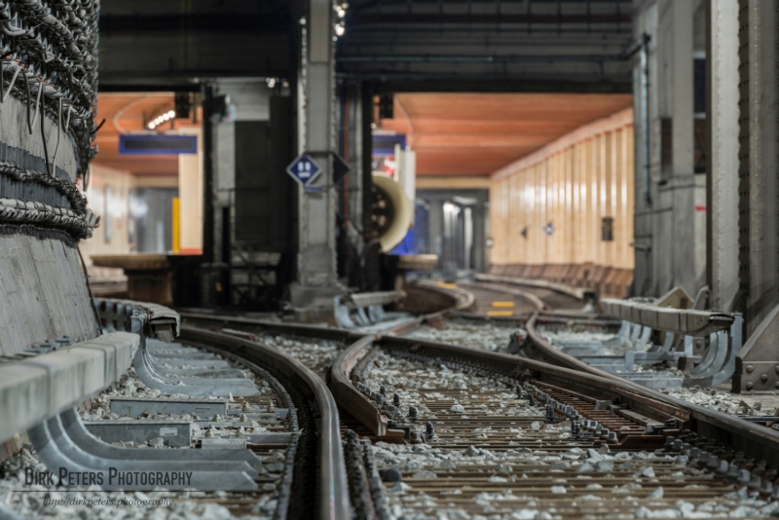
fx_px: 6494
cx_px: 390
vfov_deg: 4.6
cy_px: 260
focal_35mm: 300
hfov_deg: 6.9
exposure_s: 10
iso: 100
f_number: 11
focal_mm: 300
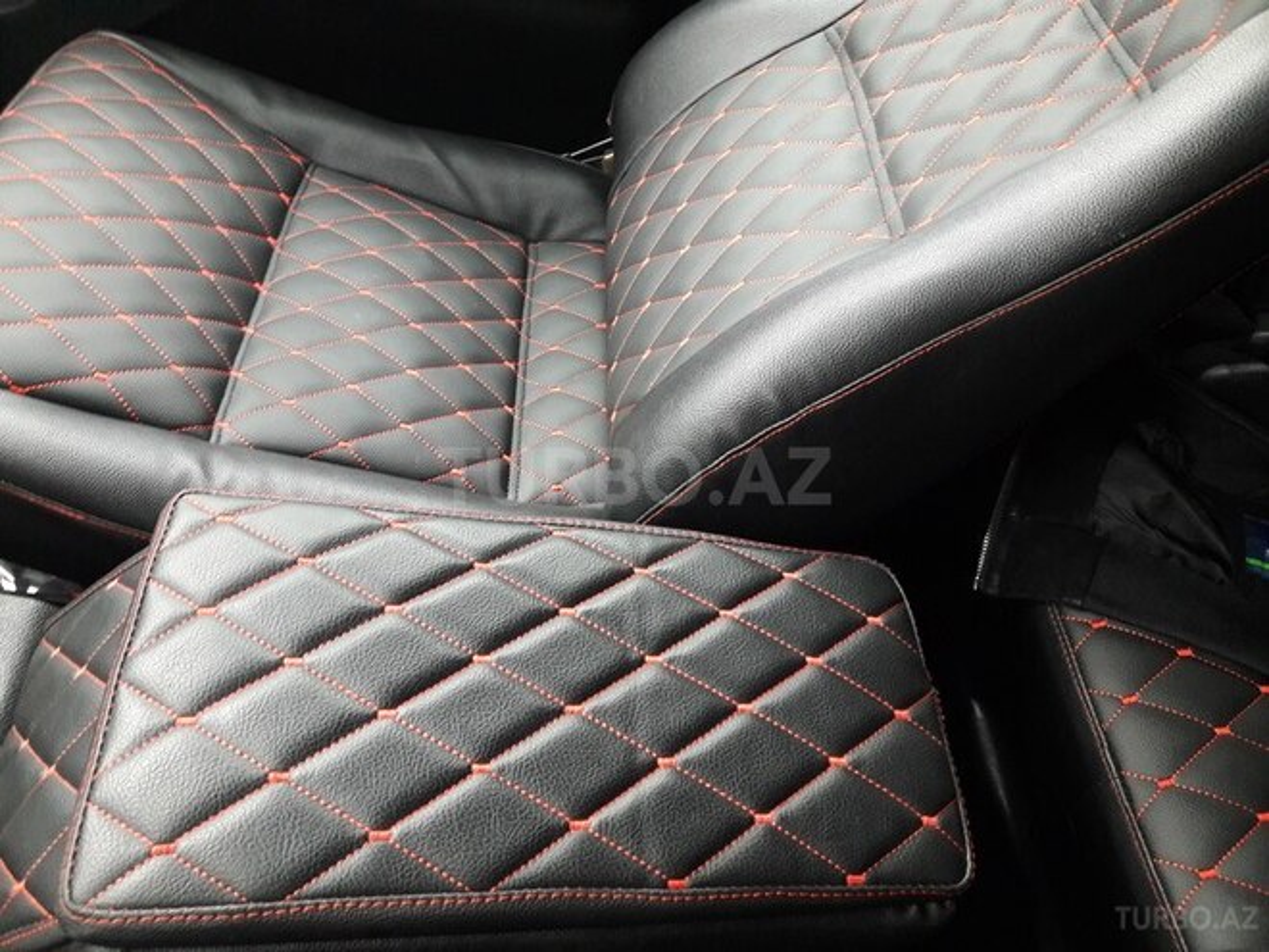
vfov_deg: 49.7
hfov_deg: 63.4
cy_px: 476
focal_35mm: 28
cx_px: 634
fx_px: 1026
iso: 160
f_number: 1.9
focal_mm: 3.7
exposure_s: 1/17
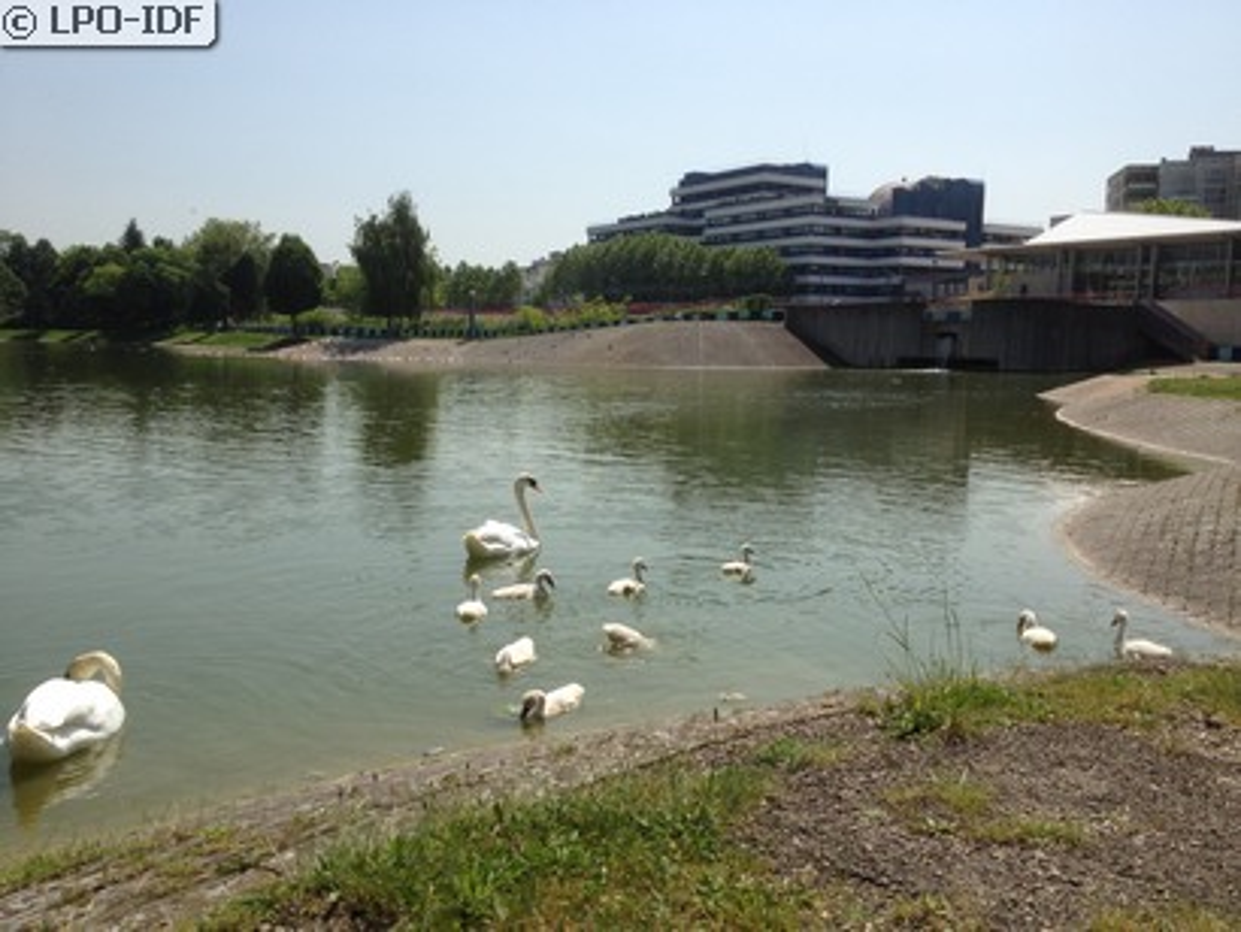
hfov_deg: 52.6
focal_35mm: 35
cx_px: 620
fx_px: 1256
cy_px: 466
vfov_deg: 40.7
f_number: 2.4
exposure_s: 1/2404
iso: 64
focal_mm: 4.28
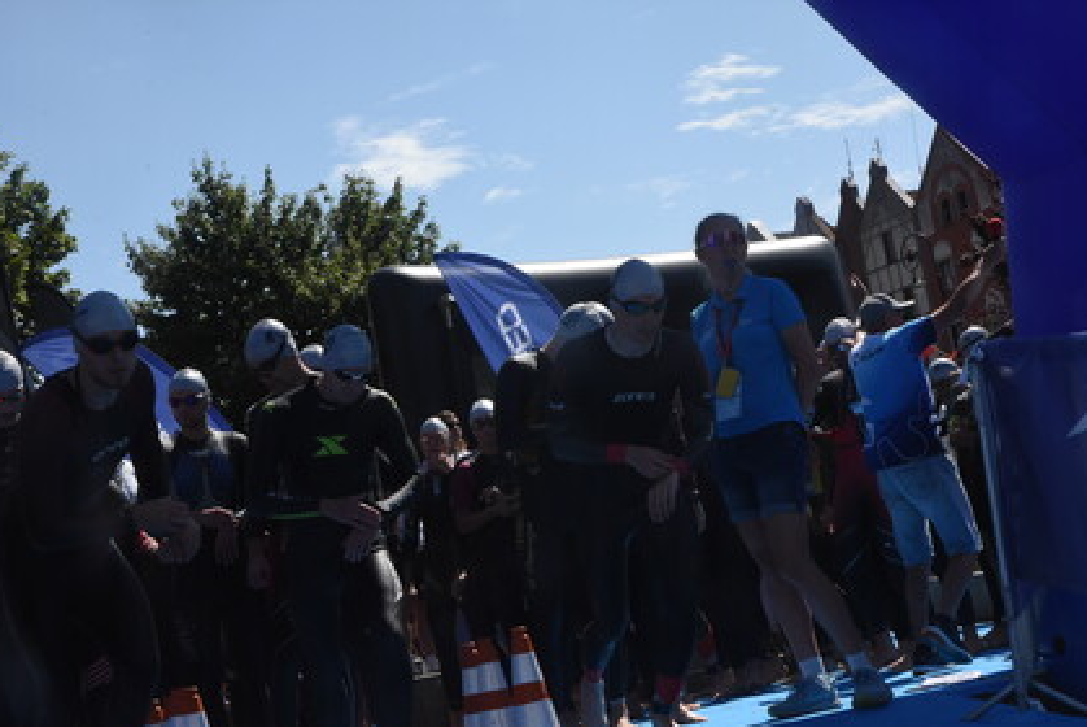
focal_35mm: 64
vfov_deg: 21.3
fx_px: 1934
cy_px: 366
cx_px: 537
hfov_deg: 31.4
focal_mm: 42
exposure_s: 1/1000
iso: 1250
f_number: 16
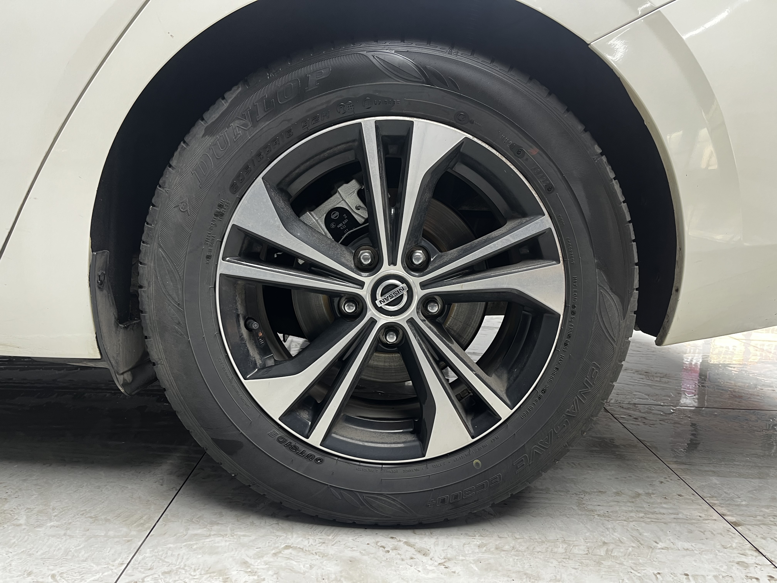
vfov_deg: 53.1
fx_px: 584
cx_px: 388
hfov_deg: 67.3
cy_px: 292
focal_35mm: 26
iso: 64
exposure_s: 1/50
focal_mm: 5.1
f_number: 1.6
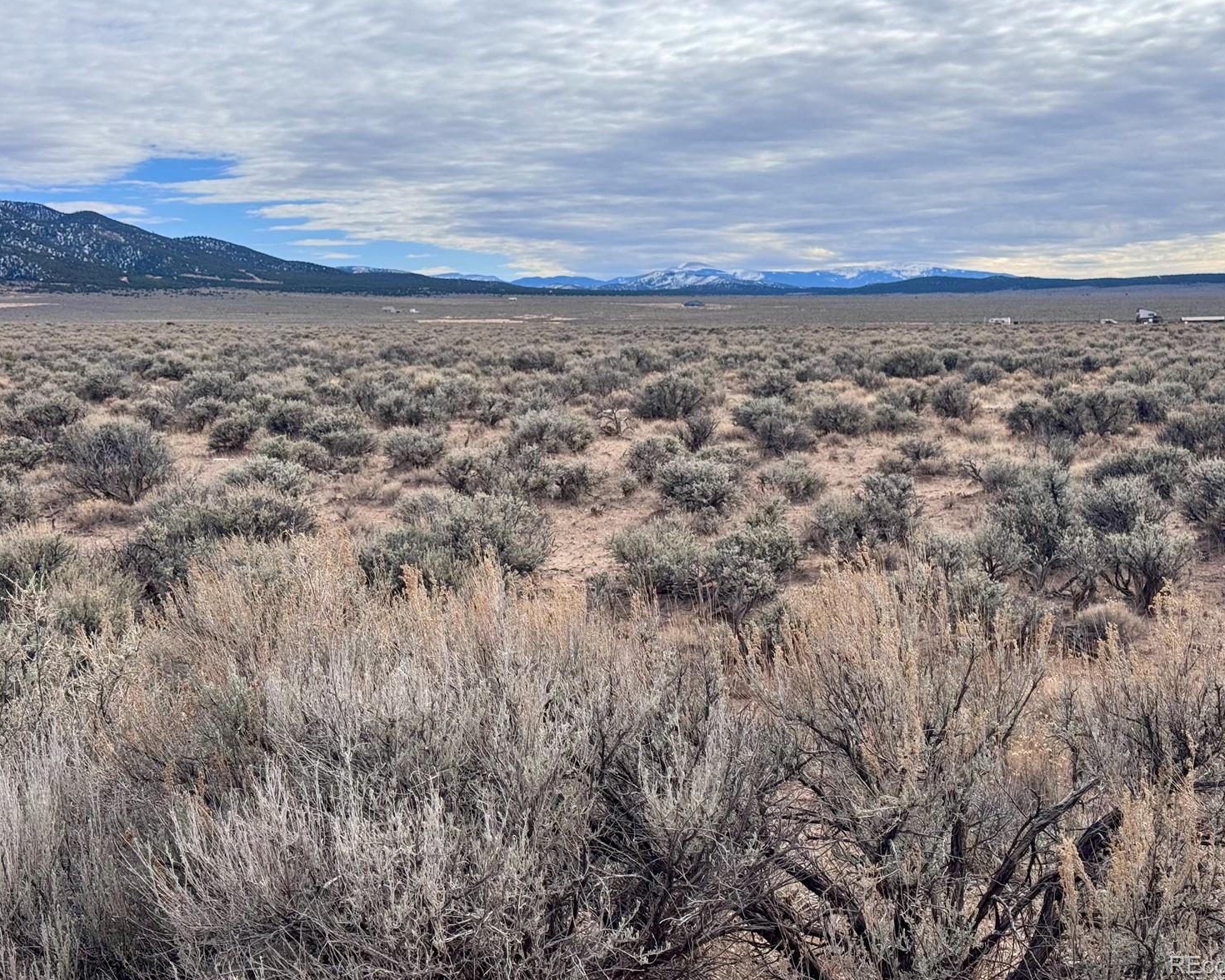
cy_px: 482
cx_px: 638
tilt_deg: -5.5
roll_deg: +0.9
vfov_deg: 29.7
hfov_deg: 36.6
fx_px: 1849
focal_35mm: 51
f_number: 1.78
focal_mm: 6.76
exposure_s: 1/4608
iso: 64
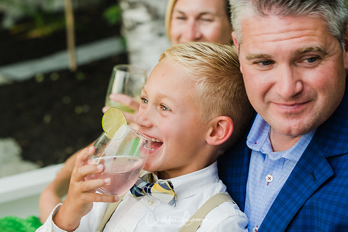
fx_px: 1247
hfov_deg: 15.9
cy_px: 116
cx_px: 174
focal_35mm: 129
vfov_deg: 10.6
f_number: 4.5
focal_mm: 86
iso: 200
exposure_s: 1/60
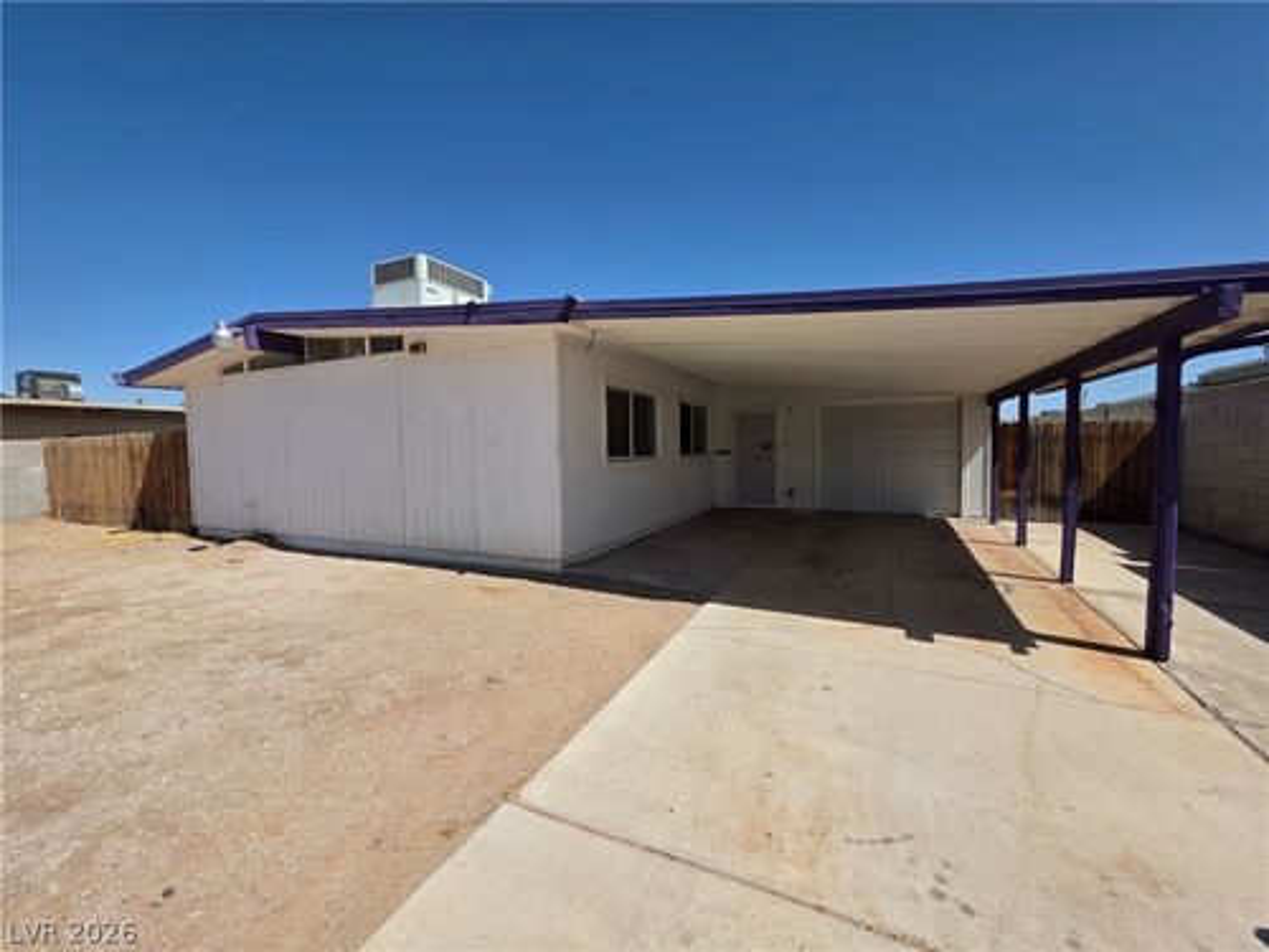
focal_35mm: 13
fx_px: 477
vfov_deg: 89.9
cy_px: 476
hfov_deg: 106.2
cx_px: 634
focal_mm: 2.2
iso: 40
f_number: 1.9
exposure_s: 1/3697
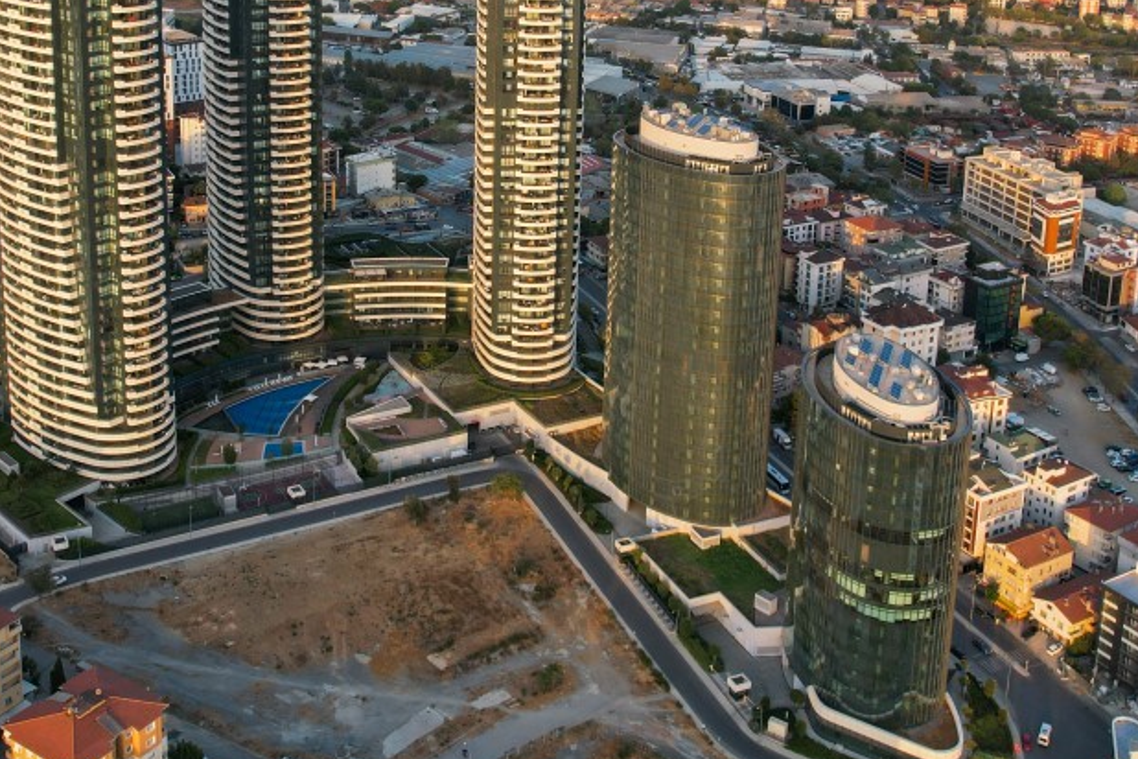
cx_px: 527
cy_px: 252
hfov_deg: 47.4
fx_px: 1296
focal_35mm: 41
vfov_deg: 32.4
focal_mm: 8.38
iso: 140
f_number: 2.8
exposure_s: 1/400
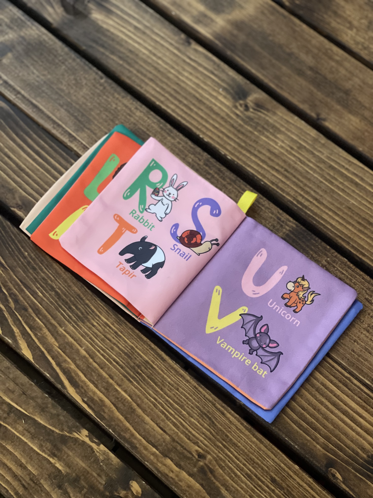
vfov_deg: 30.3
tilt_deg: -64.8
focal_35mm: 64
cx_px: 186
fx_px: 919
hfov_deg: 22.9
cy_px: 249
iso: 250
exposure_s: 1/63
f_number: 2.2
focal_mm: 7.5
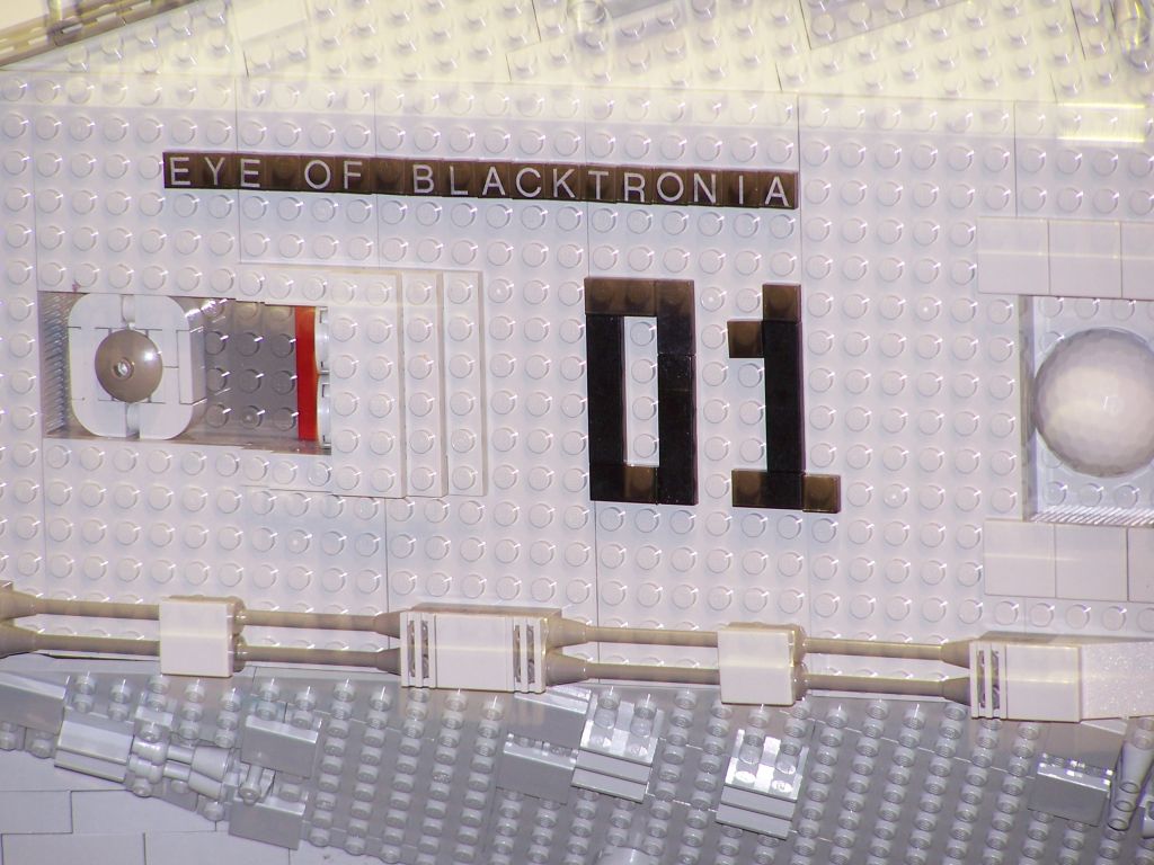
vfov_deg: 3.9
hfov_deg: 5.2
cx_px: 577
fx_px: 12668
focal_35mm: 380
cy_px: 432
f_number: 3.7
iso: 80
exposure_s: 1/2
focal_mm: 63
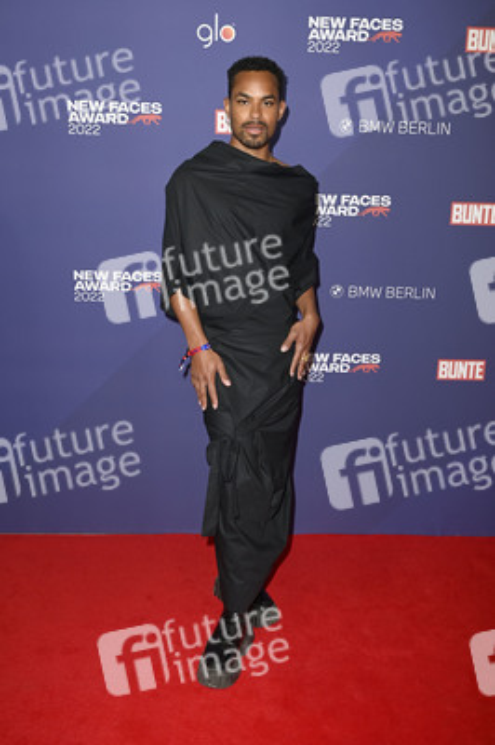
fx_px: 702
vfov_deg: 55.8
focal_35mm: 34
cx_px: 248
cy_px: 372
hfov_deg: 38.8
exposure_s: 1/250
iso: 640
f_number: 6.3
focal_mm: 34
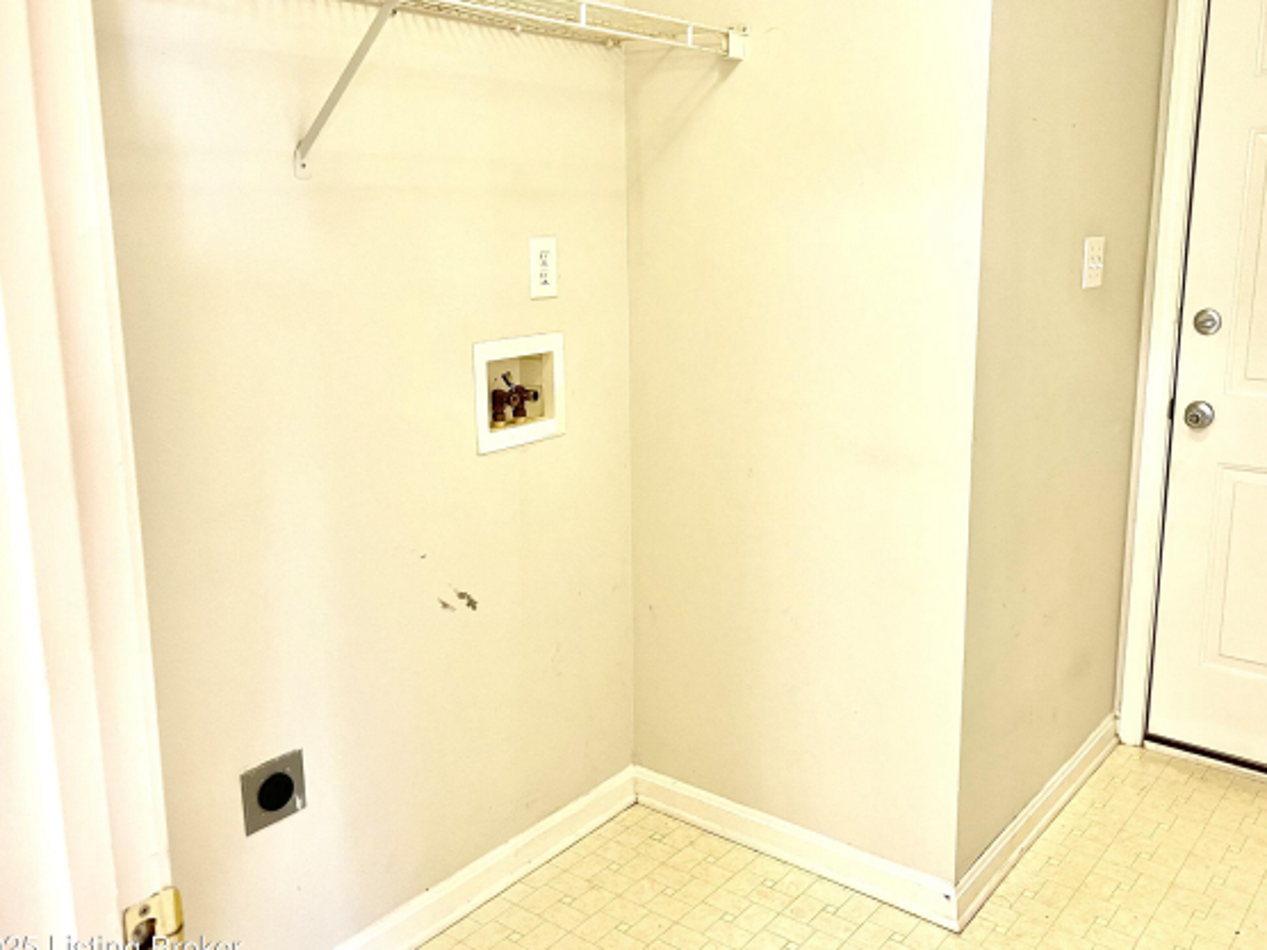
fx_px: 1098
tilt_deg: -12.2
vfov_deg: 46.7
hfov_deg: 59.8
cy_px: 431
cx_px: 703
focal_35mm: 30
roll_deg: +0.0
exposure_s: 1/60
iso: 160
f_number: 1.6
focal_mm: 5.1
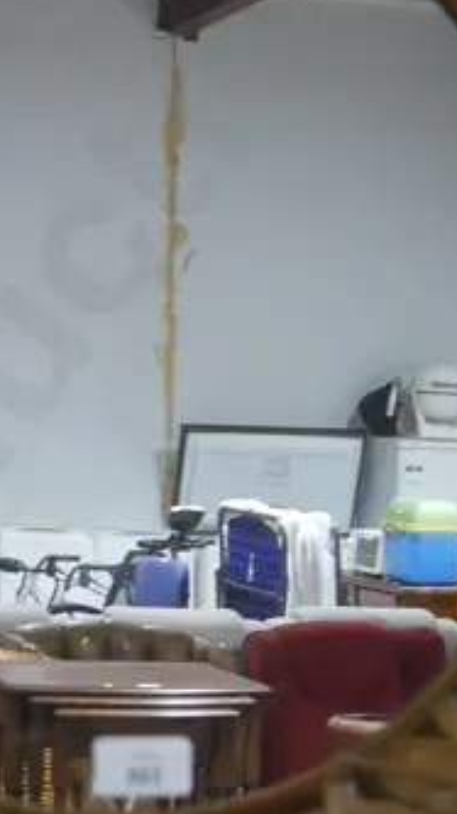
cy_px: 337
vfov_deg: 18.8
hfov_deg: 10.6
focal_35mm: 114
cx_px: 34
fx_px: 2459
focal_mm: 17
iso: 640
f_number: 4
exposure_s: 1/60
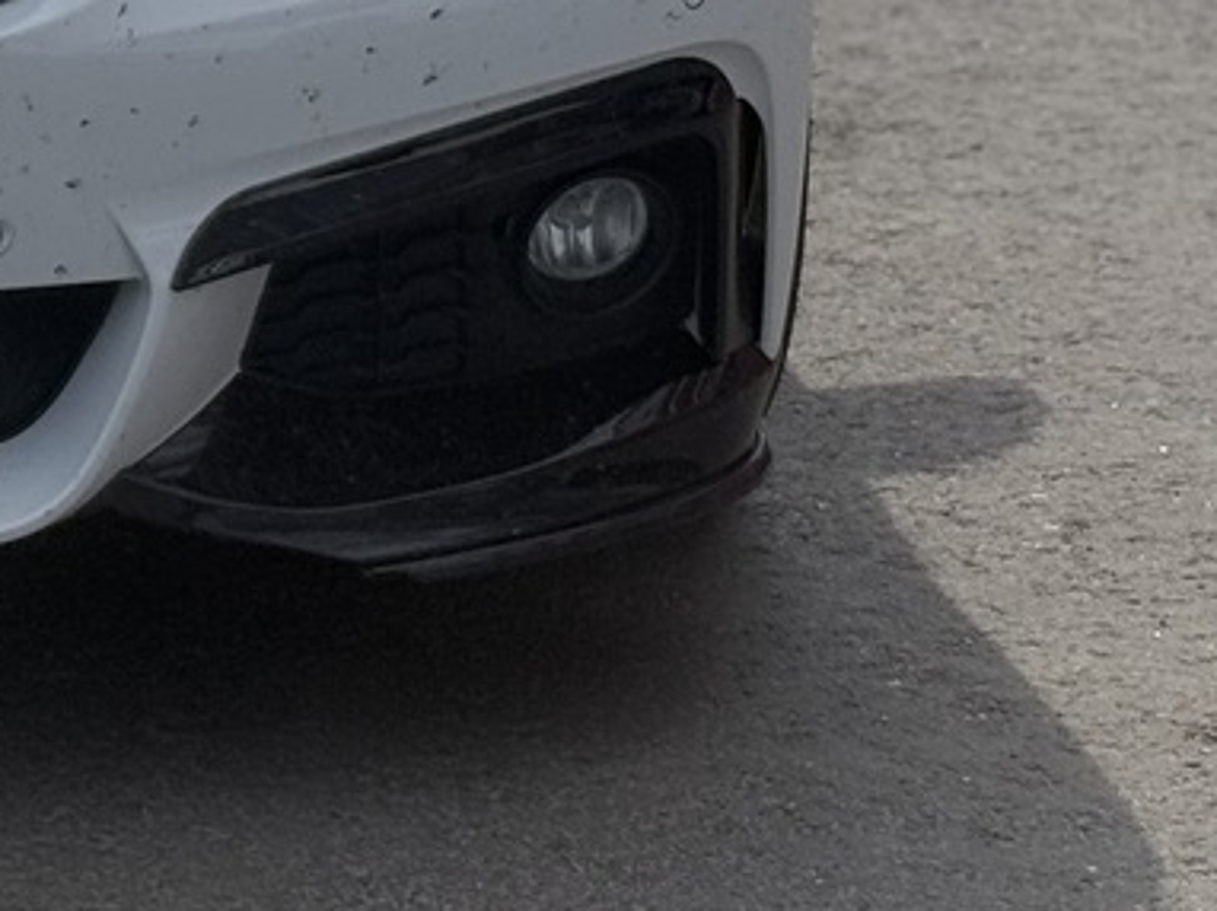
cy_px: -217
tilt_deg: -11.6
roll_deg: -0.2
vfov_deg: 8.1
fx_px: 6359
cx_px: -685
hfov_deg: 10.5
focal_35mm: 181
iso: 64
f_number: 1.78
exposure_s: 1/6536
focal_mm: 6.76
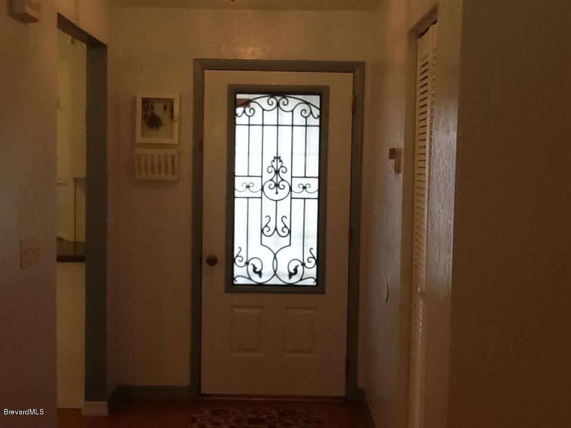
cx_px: 286
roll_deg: -1.7
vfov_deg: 32.9
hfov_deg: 42.9
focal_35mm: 44
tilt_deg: -4.7
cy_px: 214
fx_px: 726
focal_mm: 2.03
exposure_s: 1/30
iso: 125
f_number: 2.4
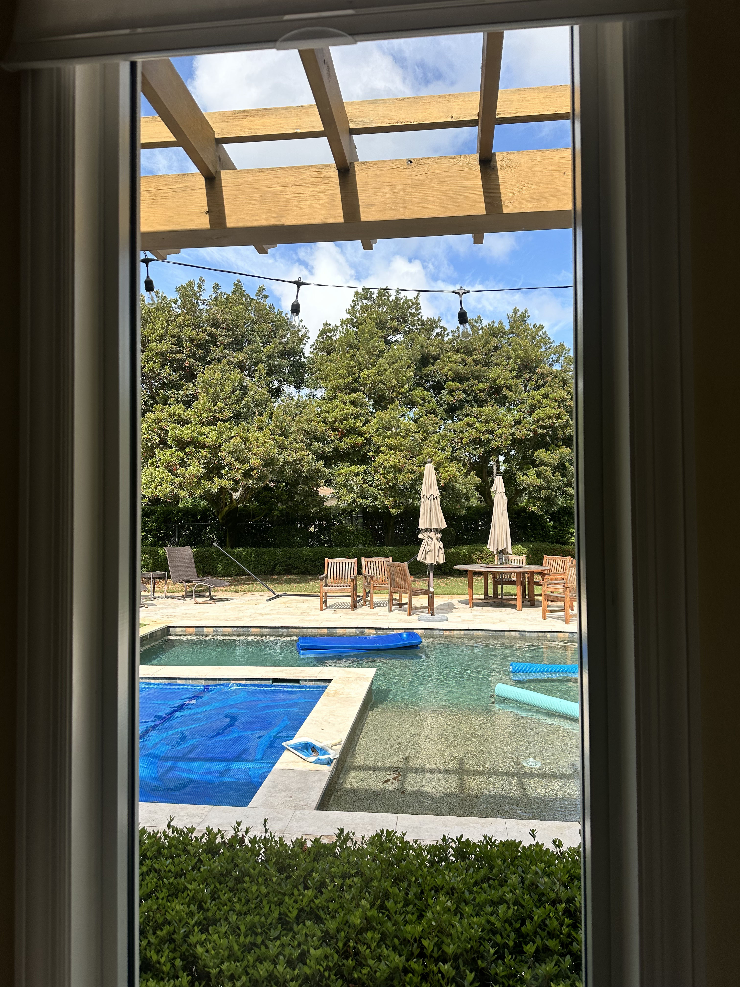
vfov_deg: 71.6
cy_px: 494
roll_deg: -0.6
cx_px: 370
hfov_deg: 56.8
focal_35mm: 24
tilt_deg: +2.2
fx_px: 684
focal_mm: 6.86
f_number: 1.78
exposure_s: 1/1587
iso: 80
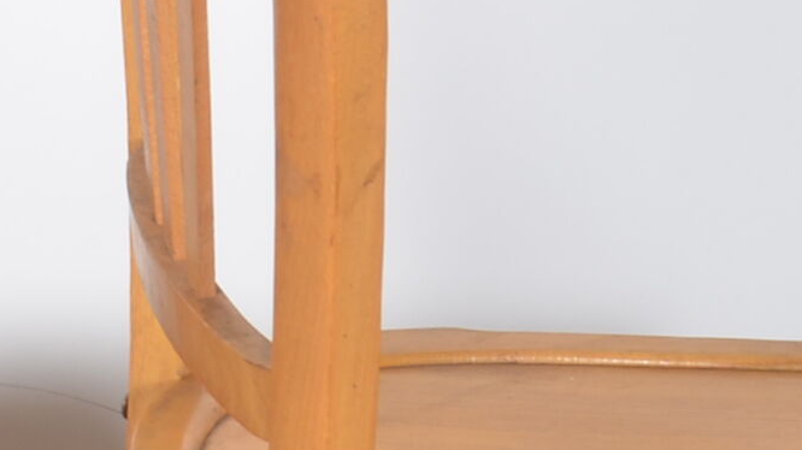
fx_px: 4443
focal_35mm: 209
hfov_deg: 9.9
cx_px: -496
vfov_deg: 5.8
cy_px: 515
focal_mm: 24
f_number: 11
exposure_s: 1/125
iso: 100
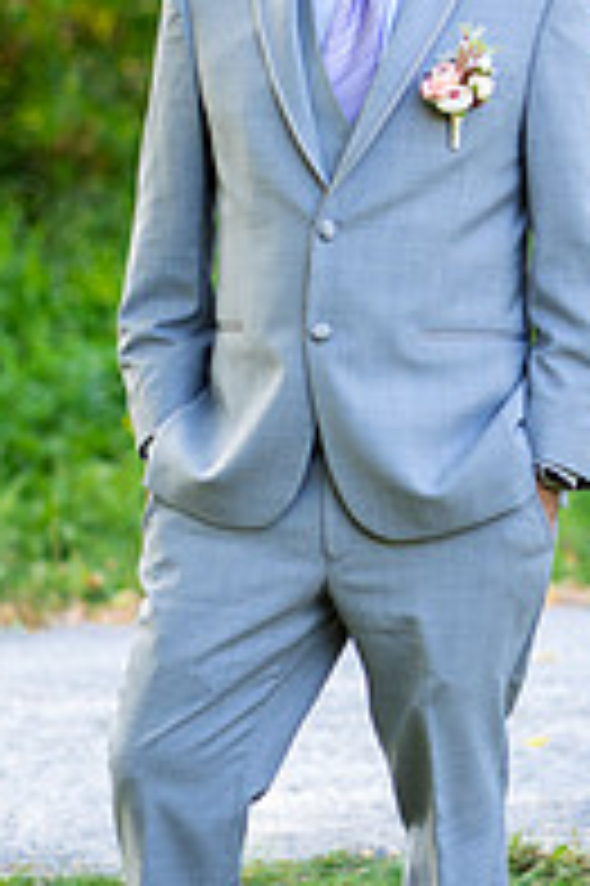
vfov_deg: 10.6
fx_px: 4777
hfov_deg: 7.1
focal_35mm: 194
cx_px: 468
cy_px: 315
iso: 250
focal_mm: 85
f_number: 2.2
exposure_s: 1/400
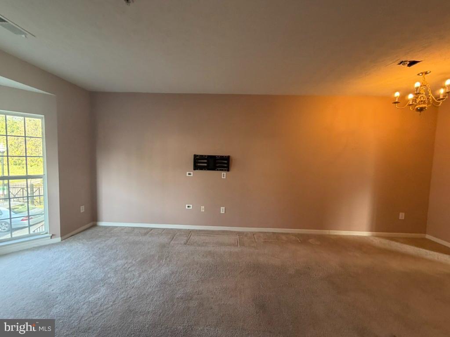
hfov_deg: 102.1
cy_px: 168
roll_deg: +0.3
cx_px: 225
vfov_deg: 85.7
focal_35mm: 14
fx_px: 182
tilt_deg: -6.0
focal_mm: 2.22
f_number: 2.2
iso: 200
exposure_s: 1/60
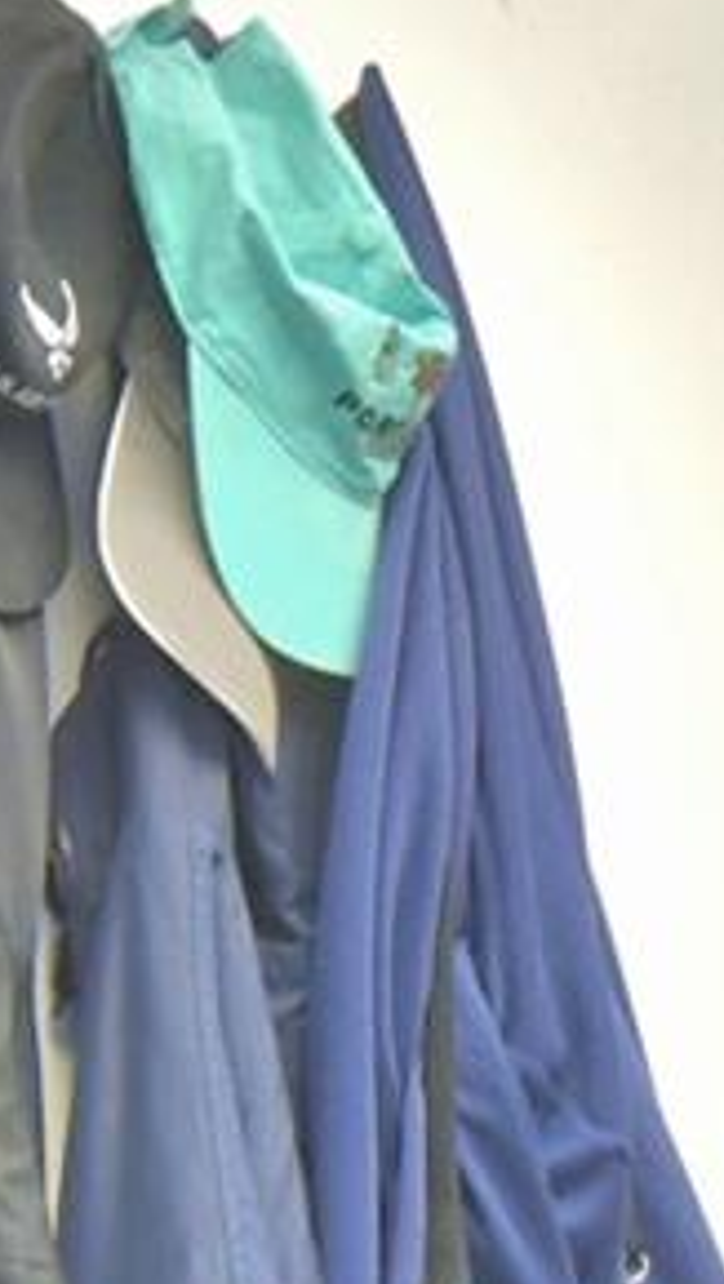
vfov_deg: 23.8
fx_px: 2963
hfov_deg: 13.6
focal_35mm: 87
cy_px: 1155
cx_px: 826
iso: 400
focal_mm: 10
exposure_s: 1/60
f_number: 4.5
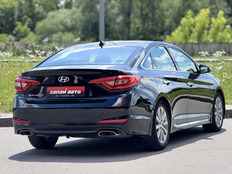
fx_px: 804
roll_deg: +0.7
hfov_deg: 16.4
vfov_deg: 12.3
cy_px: 87
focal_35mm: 120
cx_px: 116
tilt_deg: -2.5
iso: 50
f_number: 2.8
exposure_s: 1/700
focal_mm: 15.66
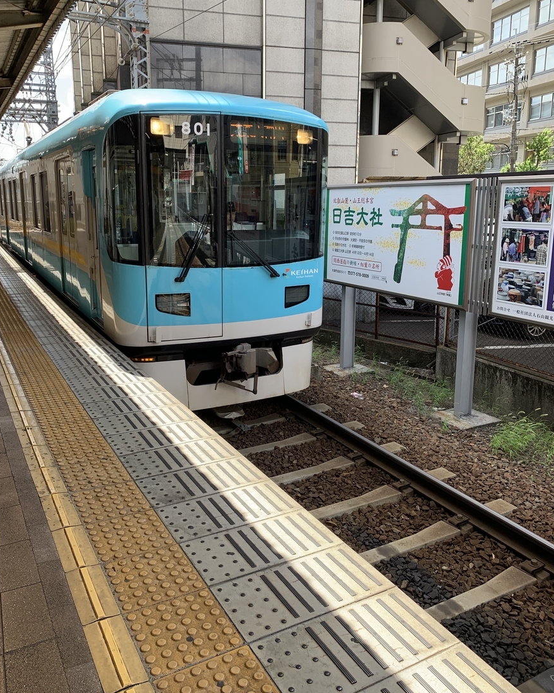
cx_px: 269
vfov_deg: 62.2
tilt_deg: -11.1
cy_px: 326
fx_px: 574
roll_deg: +0.3
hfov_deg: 51.5
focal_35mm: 28
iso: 25
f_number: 1.8
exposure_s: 1/422
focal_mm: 4.25
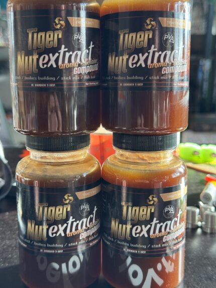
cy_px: 144
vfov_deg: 39.6
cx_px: 108
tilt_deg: -12.1
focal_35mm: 48
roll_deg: -0.6
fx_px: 399
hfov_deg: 30.3
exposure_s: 1/60
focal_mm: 6.76
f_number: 1.78
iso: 125
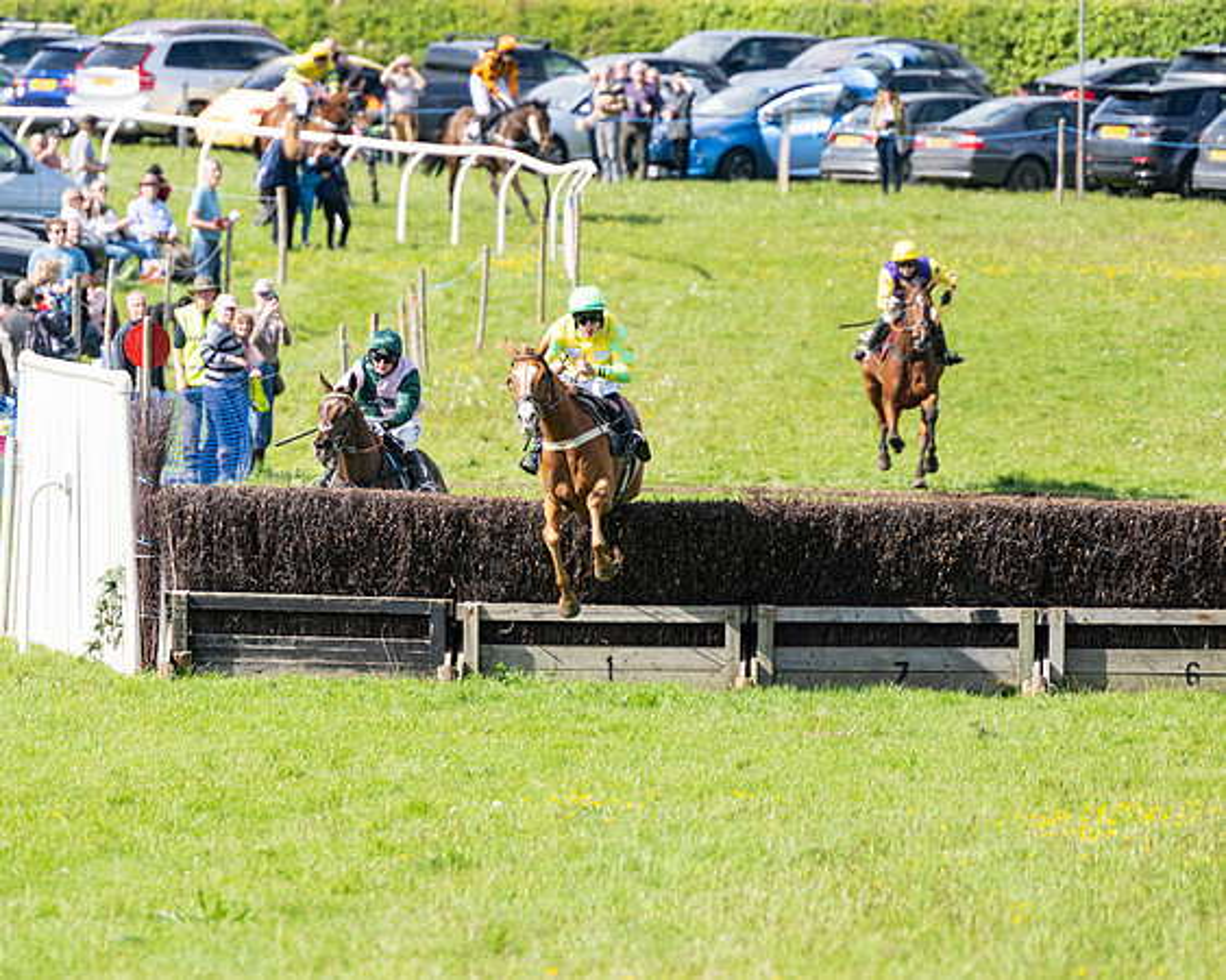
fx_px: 16551
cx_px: 490
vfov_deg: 3.4
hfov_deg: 4.2
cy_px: 490
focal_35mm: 456
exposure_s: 1/1250
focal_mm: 270
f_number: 4
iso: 200
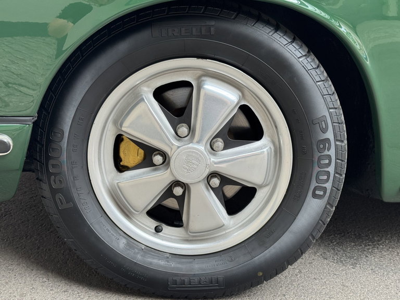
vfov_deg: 30.3
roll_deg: -2.1
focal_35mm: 48
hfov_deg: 39.7
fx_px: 555
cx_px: 200
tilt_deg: -17.6
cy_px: 150
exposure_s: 1/160
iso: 64
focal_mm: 6.76
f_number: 1.78
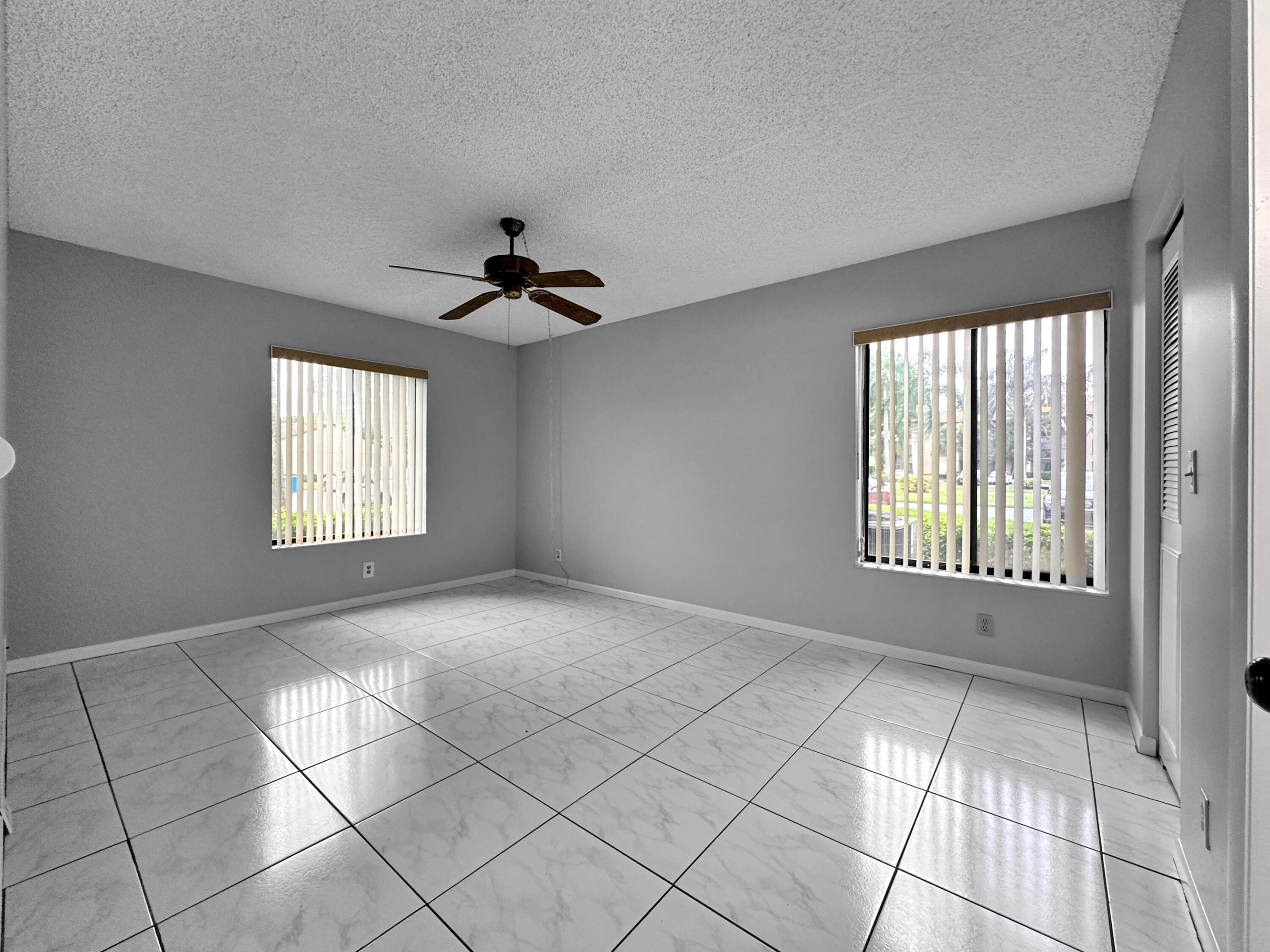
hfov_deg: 102.1
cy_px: 476
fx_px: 514
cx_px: 635
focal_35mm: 14
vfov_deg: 85.7
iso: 160
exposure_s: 1/60
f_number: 2.2
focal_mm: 2.22
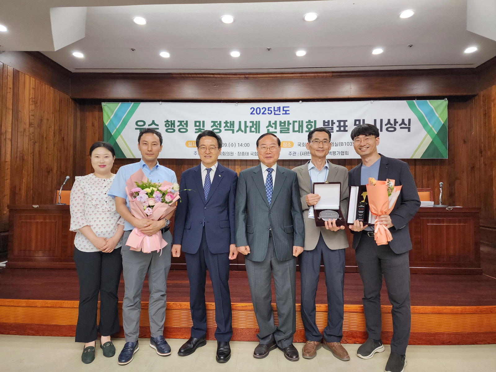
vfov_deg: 58.9
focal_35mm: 23
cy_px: 186
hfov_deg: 73.9
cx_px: 248
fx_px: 330
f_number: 1.8
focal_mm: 6.4
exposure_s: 1/120
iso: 200
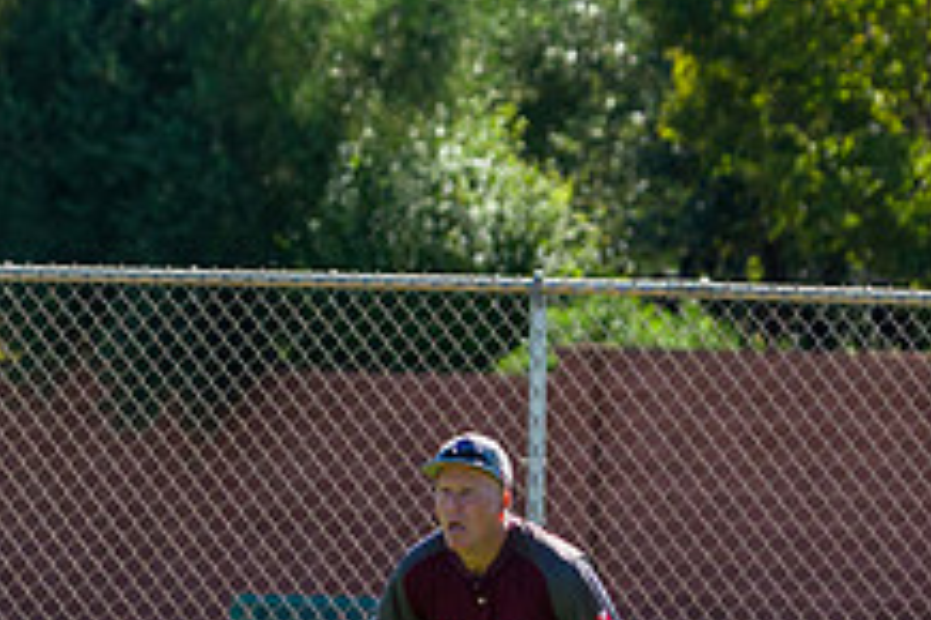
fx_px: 25221
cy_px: 581
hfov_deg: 2.1
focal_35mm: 976
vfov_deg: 1.4
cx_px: 144
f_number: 5.3
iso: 400
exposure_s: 1/2000
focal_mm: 220
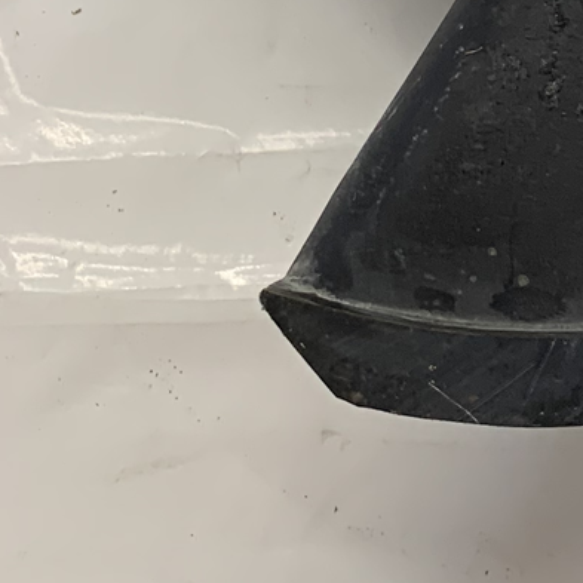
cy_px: -269
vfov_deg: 14.0
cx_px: 1073
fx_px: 2229
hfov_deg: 13.3
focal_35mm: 117
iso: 50
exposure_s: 1/122
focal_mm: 4.25
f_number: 1.8
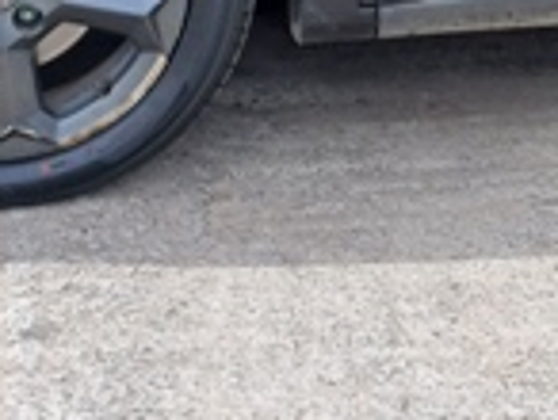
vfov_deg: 10.1
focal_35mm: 142
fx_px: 2293
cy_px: -252
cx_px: 707
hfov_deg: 13.4
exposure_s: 1/199
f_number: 1.8
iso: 20
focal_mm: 3.98
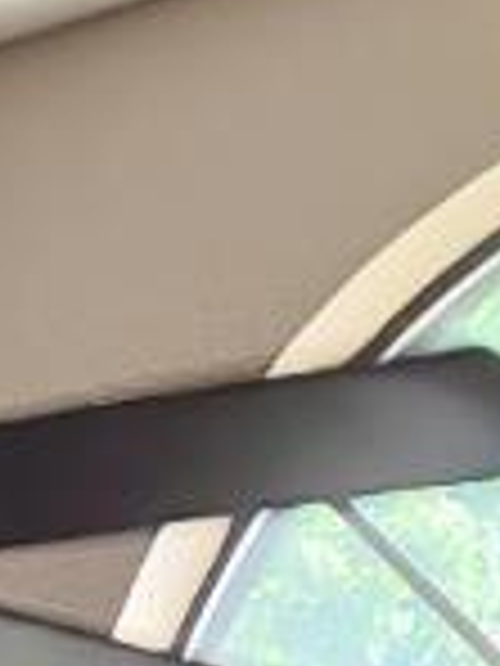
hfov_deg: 6.2
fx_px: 4487
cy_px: 2338
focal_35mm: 233
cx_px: -464
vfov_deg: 7.1
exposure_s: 1/120
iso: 200
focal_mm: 5.4
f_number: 1.8
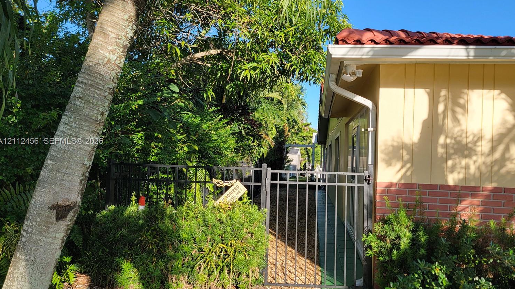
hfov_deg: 67.9
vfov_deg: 41.5
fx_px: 382
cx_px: 272
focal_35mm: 28
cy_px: 142
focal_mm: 6.7
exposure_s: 1/415
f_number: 1.8
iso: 16
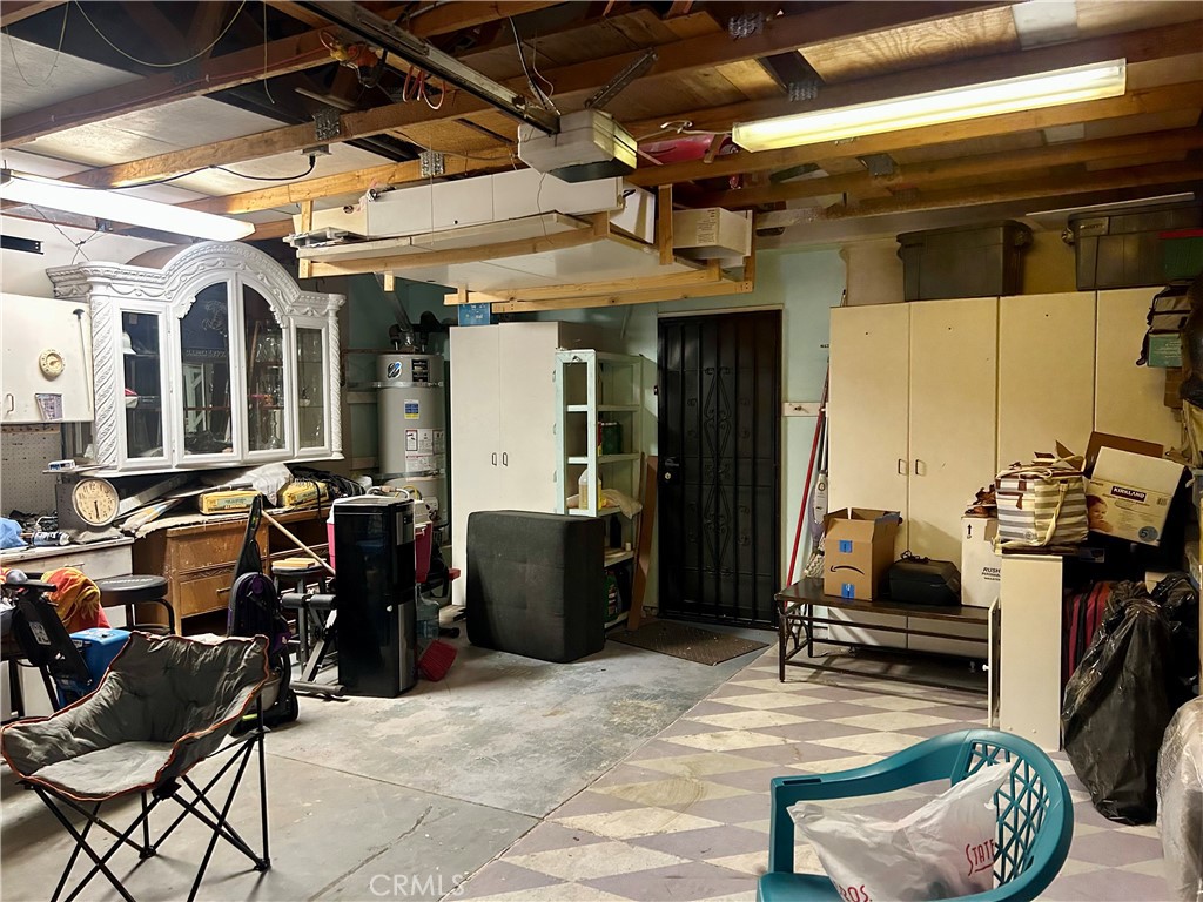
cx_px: 602
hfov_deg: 67.3
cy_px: 451
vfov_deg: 53.1
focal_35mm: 26
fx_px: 904
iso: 500
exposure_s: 1/60
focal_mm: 5.7
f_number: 1.5
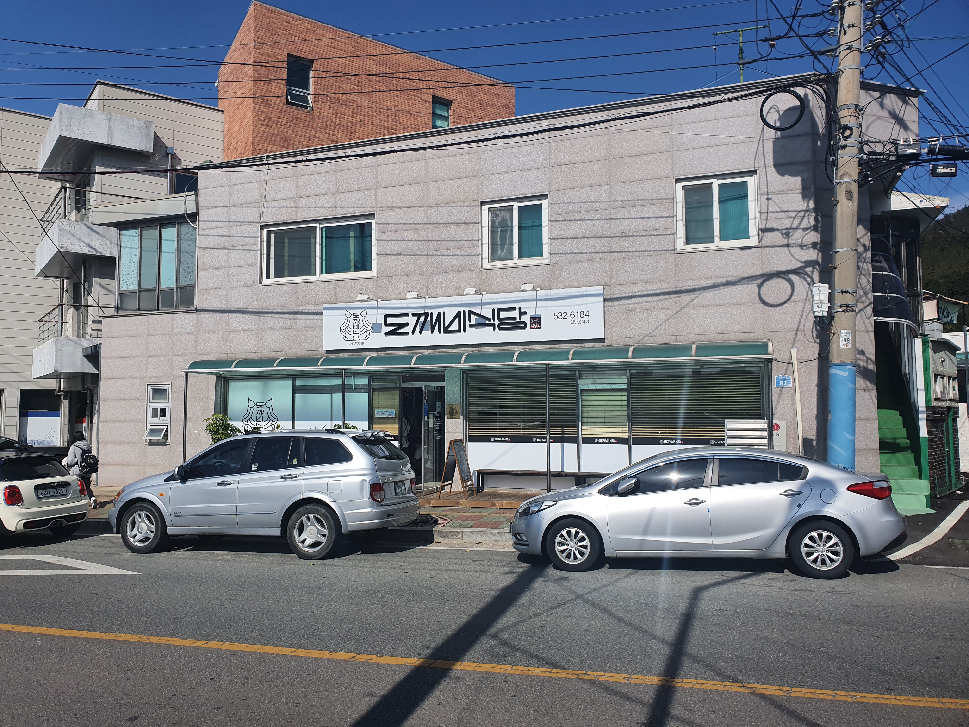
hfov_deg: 67.3
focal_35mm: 26
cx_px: 484
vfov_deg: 53.1
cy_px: 364
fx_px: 728
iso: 50
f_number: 2.4
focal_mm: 4.32
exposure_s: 1/3584
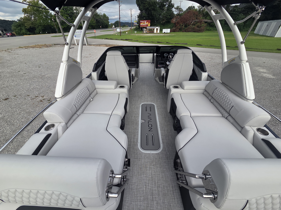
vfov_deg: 89.9
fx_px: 106
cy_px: 105
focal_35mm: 13
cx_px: 140
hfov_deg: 106.2
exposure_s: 1/1011
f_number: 2.2
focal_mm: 2.2
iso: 50
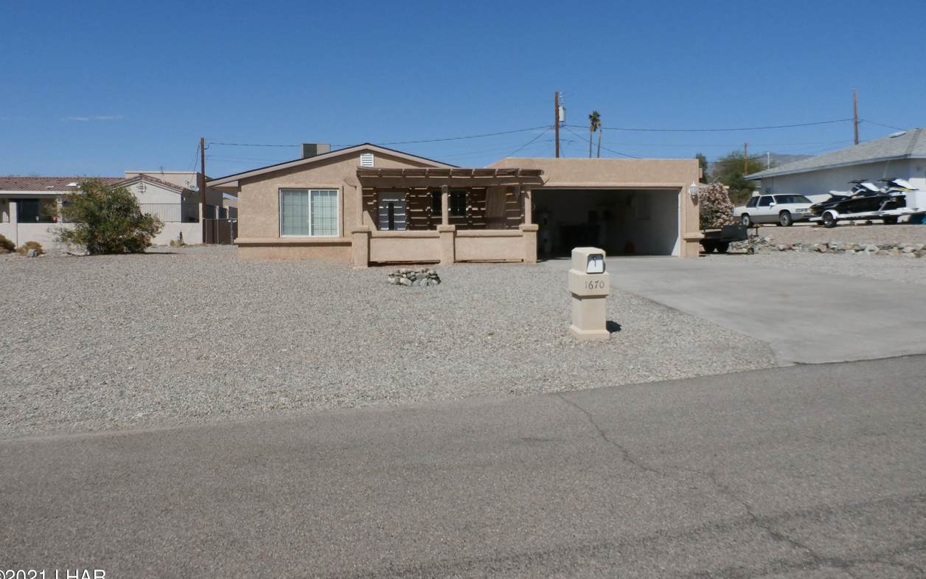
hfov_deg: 68.4
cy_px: 250
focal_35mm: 27
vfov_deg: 45.9
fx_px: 681
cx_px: 460
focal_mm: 4.5
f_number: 8.7
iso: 100
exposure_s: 1/400
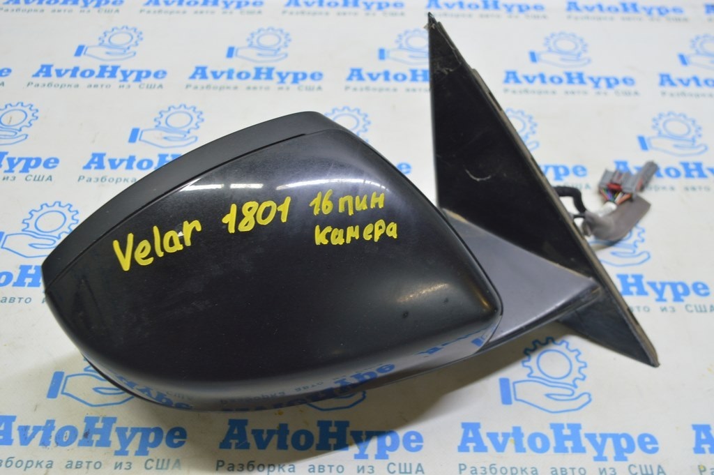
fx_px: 773
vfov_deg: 34.2
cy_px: 238
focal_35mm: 39
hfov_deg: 49.6
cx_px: 357
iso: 400
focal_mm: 26
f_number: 5.6
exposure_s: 1/20
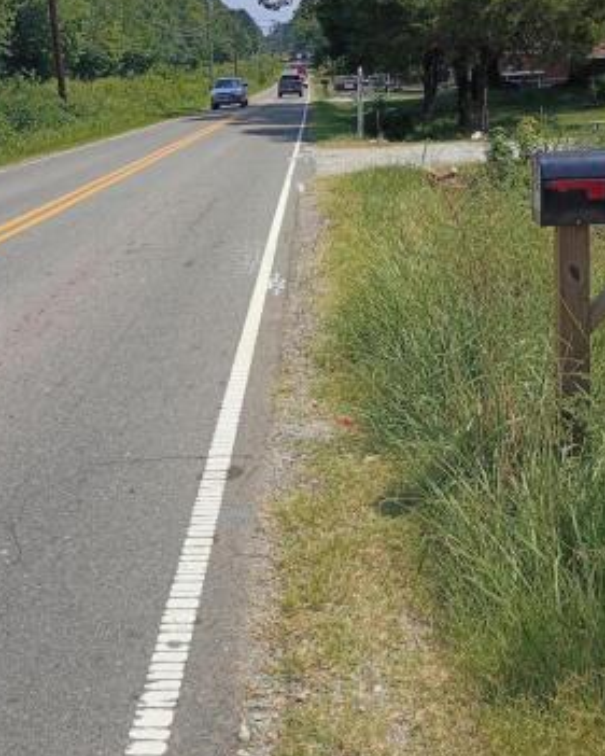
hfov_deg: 34.7
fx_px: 962
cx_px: 230
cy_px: 249
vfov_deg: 42.3
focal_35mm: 43
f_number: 1.8
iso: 105
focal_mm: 4.27
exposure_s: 1/1634
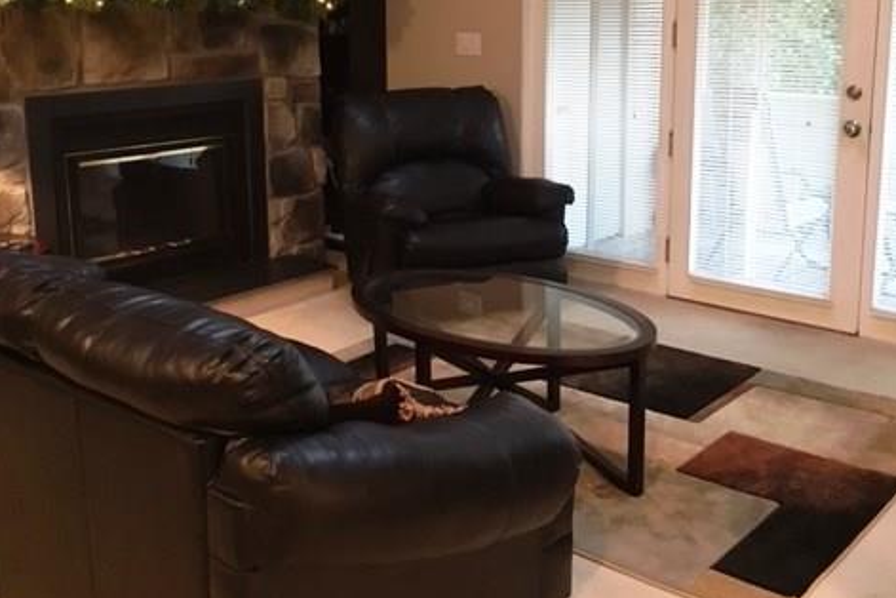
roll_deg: -0.2
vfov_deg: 32.2
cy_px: 179
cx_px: 451
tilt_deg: -10.4
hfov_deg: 47.4
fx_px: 1020
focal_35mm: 41
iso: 250
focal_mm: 4.15
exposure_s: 1/15
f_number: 2.2
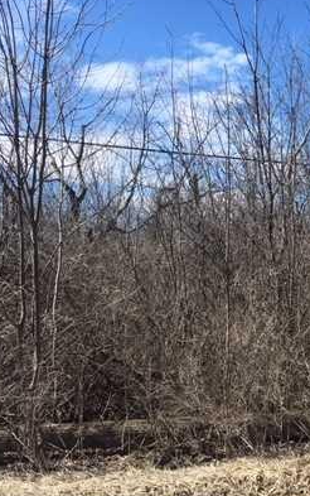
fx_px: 675
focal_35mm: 50
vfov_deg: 40.3
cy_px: 264
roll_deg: +1.3
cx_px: 347
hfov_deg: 24.1
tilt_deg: +1.8
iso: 25
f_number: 2.2
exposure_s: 1/1202
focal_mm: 4.15
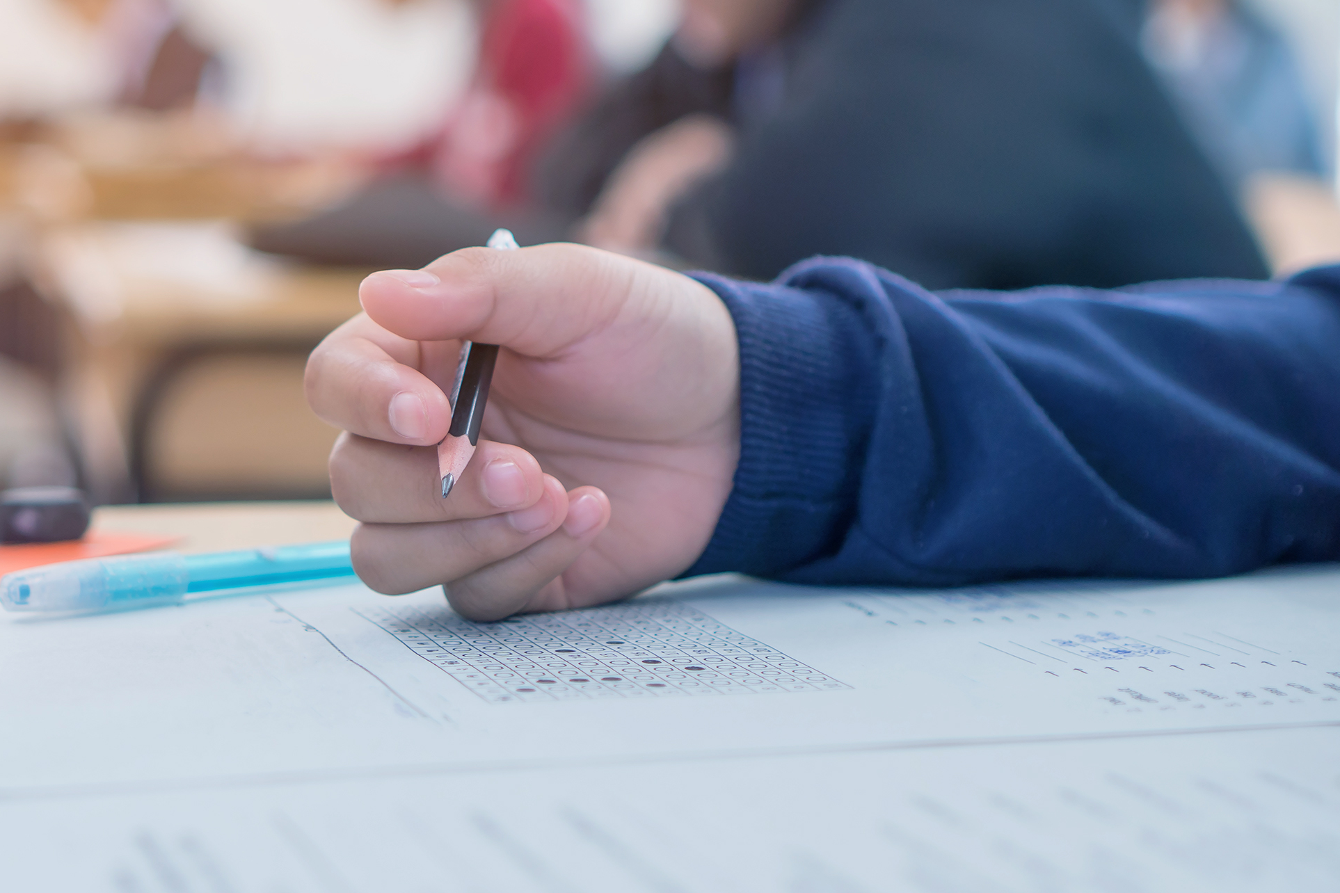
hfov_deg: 24.8
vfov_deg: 16.6
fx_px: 3044
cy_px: 255
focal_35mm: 82
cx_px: 495
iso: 125
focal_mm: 35
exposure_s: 1/50
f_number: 2.2
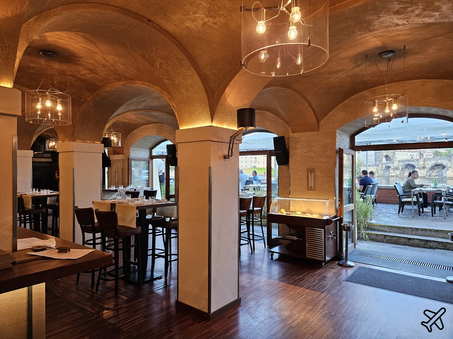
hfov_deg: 73.9
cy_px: 170
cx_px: 226
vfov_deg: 58.9
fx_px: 301
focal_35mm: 23
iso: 320
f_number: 1.8
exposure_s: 1/100
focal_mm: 5.4
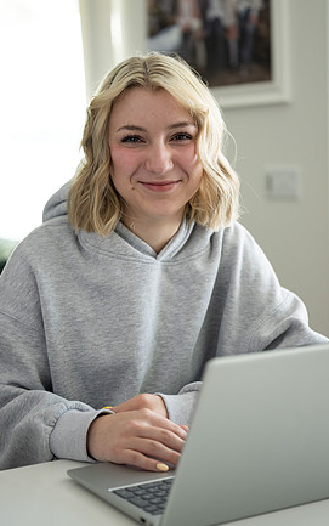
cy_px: 256
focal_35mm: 72
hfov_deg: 18.1
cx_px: 175
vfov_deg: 28.6
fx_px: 1032
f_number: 2.8
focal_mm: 68
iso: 200
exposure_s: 1/200
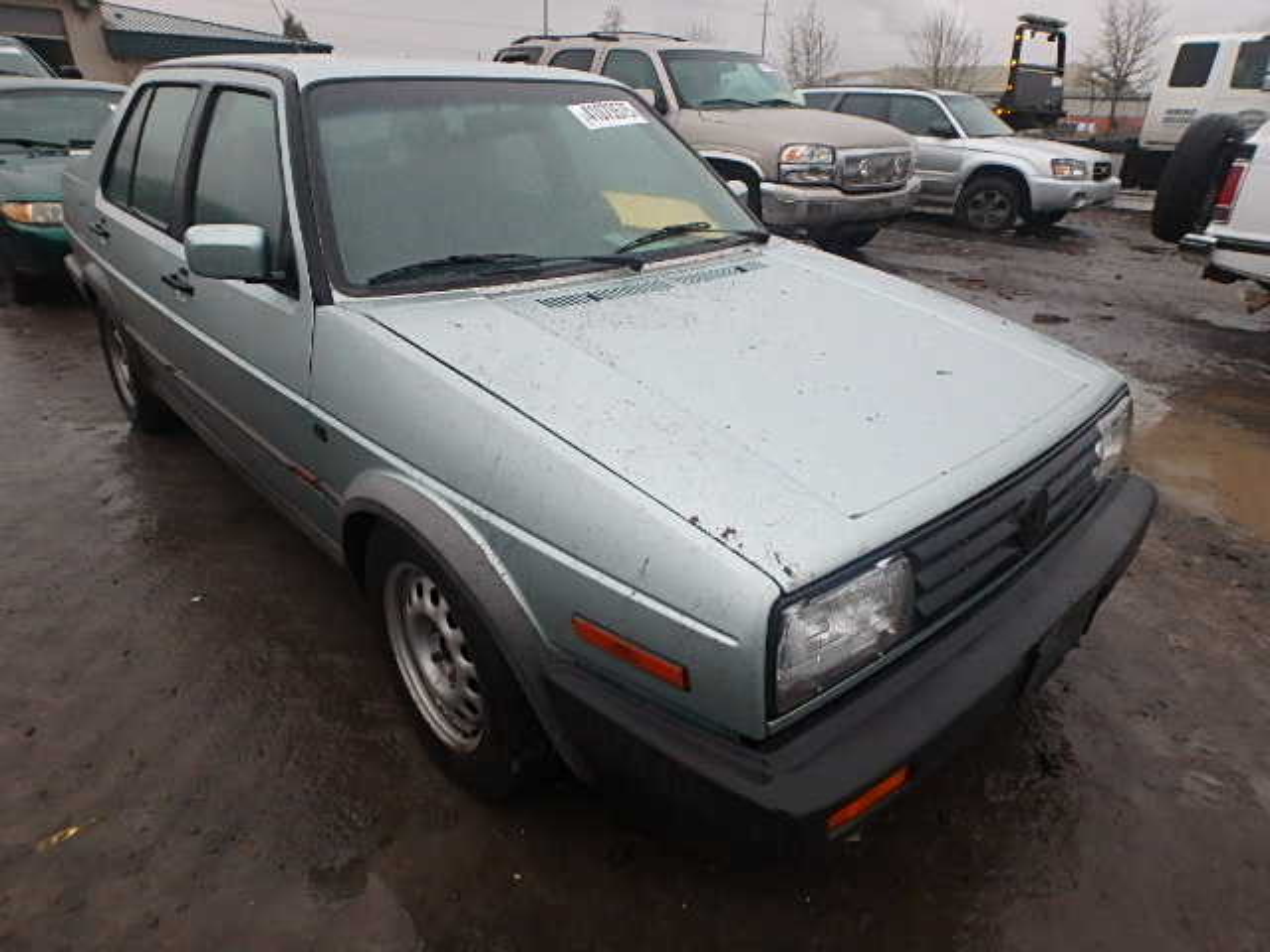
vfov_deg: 63.4
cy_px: 476
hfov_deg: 79.0
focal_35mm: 21
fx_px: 770
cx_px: 635
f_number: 3.5
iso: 500
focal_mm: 3.7
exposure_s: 1/250
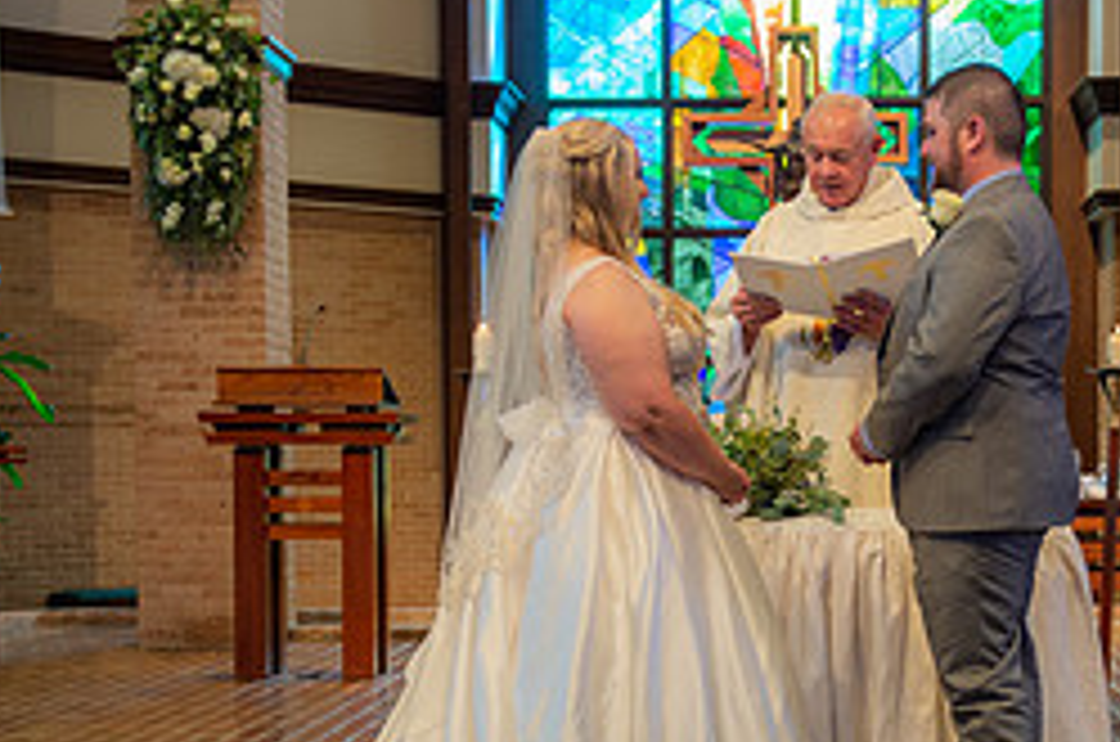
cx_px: 801
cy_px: 585
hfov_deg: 24.0
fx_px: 2608
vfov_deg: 16.1
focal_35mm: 84
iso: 1250
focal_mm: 36
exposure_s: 1/125
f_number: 3.5
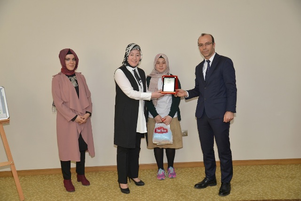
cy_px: 100
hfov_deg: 55.8
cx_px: 150
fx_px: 284
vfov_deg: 38.9
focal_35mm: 34
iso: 400
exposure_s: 1/80
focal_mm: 34
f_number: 4
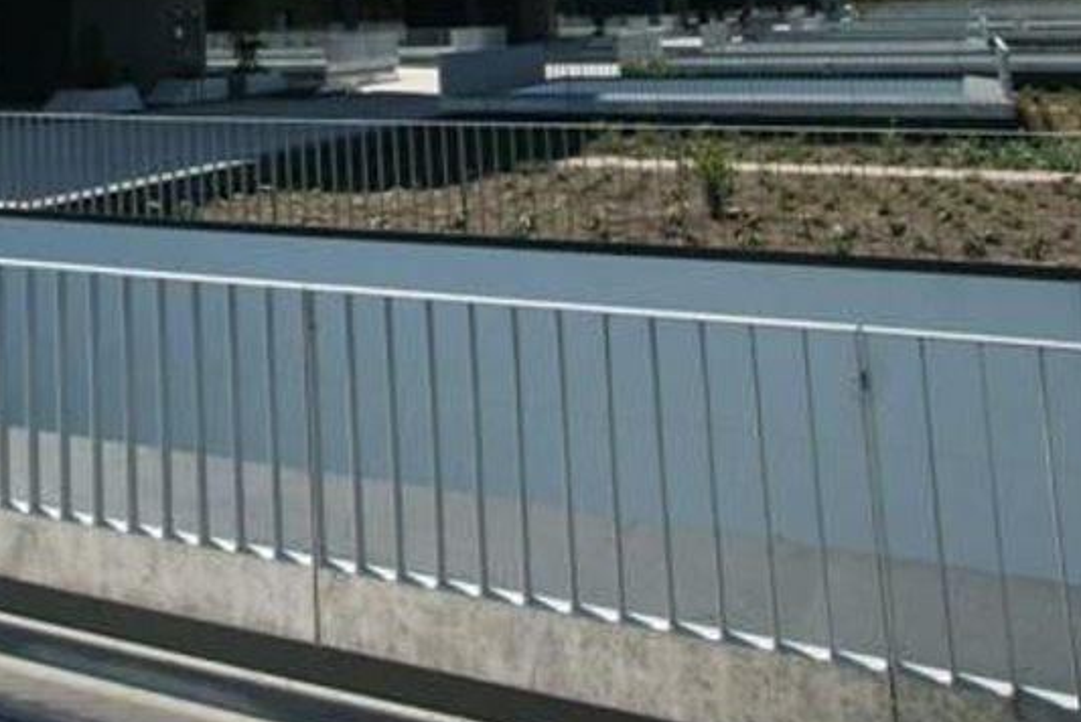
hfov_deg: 32.5
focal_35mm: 51
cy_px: -230
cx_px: -199
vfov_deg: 23.3
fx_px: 1532
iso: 200
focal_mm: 17
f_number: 9
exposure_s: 1/320
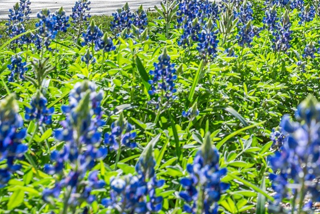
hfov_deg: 17.6
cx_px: 473
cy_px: -115
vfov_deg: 12.4
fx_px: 933
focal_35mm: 105
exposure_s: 1/400
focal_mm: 30
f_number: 11
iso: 250
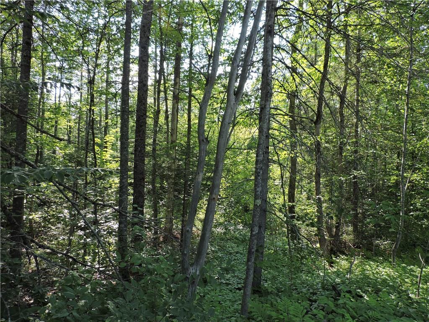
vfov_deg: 56.8
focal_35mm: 24
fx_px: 297
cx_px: 214
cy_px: 161
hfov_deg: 71.6
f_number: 3
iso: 100
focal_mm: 4.3
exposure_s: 1/200
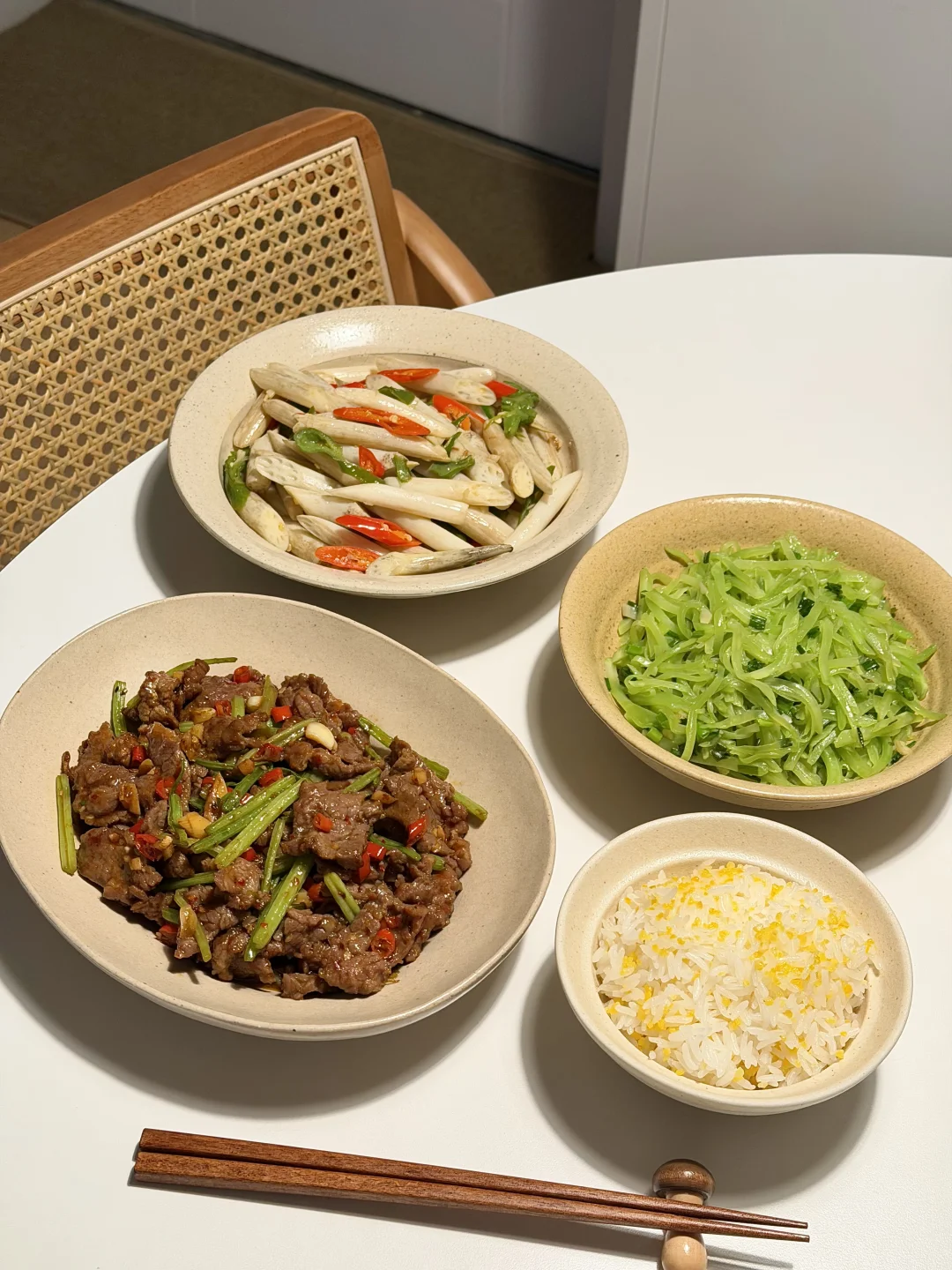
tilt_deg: -46.1
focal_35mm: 48
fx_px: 1760
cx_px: 476
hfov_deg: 30.3
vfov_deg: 39.7
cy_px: 635
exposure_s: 1/50
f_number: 1.78
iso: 160
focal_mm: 6.76
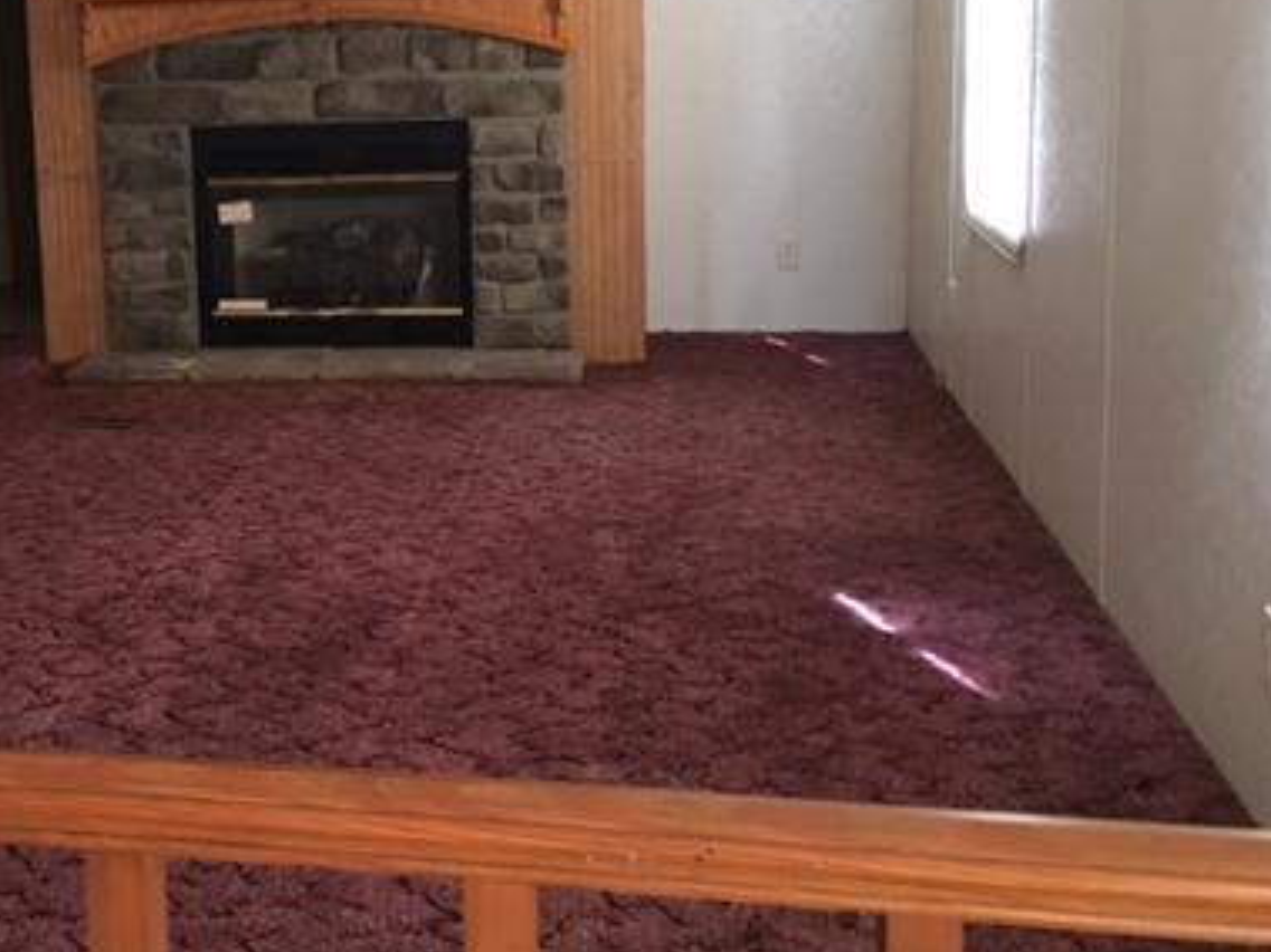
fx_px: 1799
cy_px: 272
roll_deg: +3.4
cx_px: 265
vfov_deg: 29.3
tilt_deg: -9.4
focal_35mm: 49
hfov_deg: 37.6
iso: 64
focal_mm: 4.15
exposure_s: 1/4
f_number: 2.2
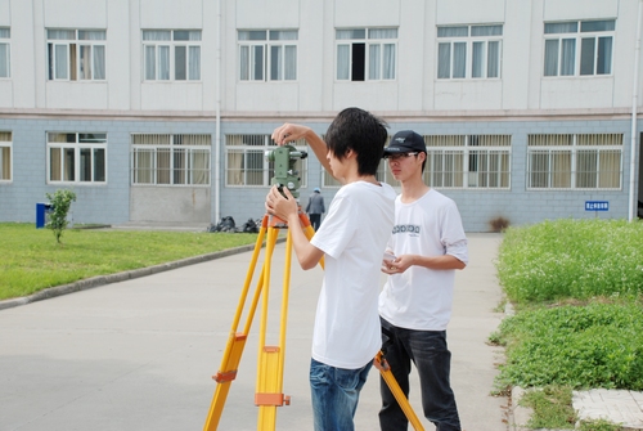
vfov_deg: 23.9
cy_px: 216
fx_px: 1020
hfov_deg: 35.0
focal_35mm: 57
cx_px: 322
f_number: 7.1
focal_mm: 38
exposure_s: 1/200
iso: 100
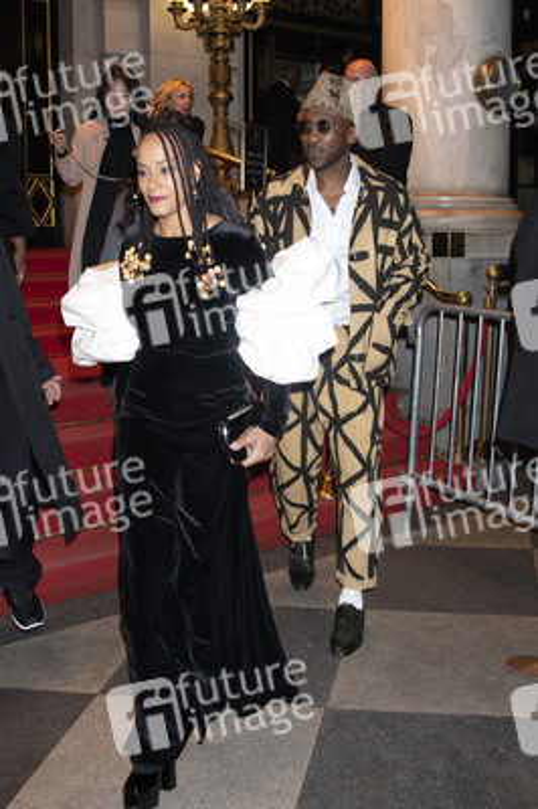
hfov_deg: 53.1
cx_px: 269
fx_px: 539
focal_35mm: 24
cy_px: 404
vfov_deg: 73.8
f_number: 5.6
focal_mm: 24
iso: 640
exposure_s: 1/200
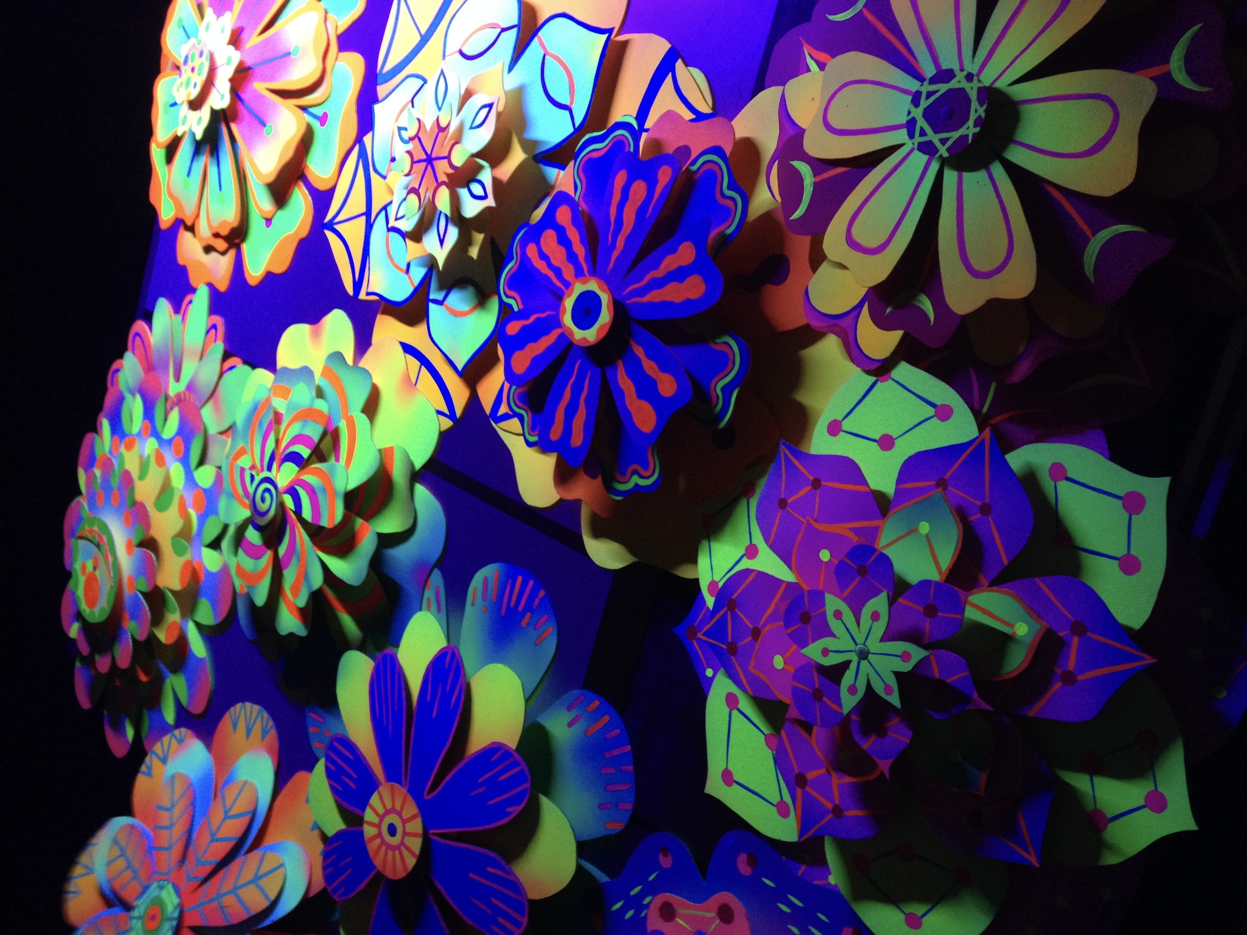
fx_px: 1189
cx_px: 624
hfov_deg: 55.4
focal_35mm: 33
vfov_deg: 42.9
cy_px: 468
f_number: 2.4
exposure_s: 1/20
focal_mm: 4.12
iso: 200
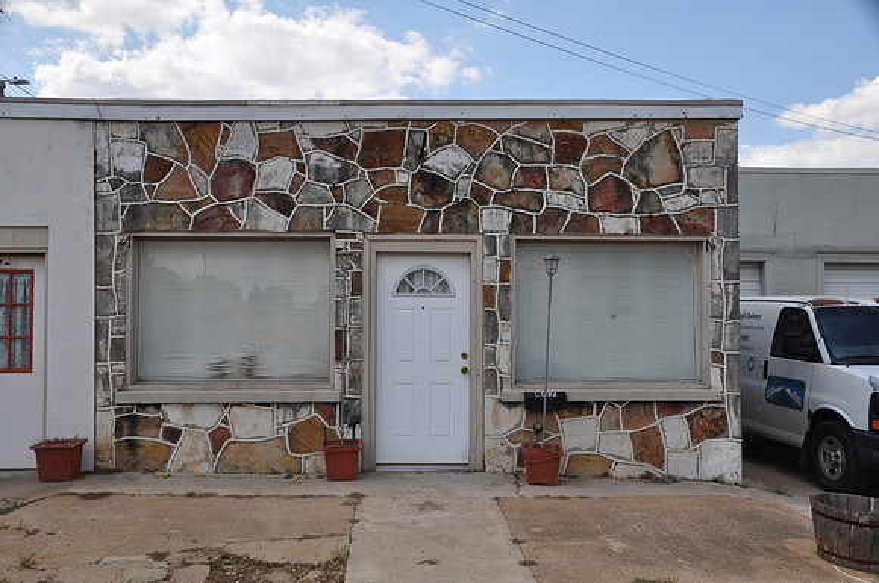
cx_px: 440
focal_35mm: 36
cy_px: 292
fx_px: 878
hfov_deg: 53.2
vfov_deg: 36.8
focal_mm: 24
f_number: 8
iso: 200
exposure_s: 1/250
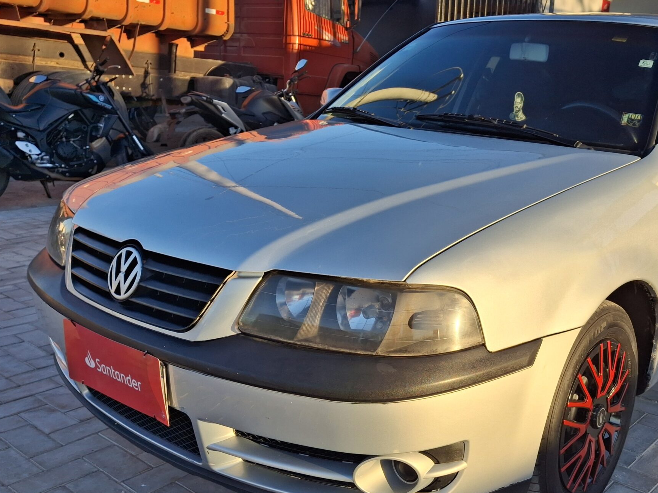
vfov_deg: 38.7
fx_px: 703
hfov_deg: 49.5
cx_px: 427
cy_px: 249
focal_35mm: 37
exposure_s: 1/641
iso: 25
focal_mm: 4.69
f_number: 1.8
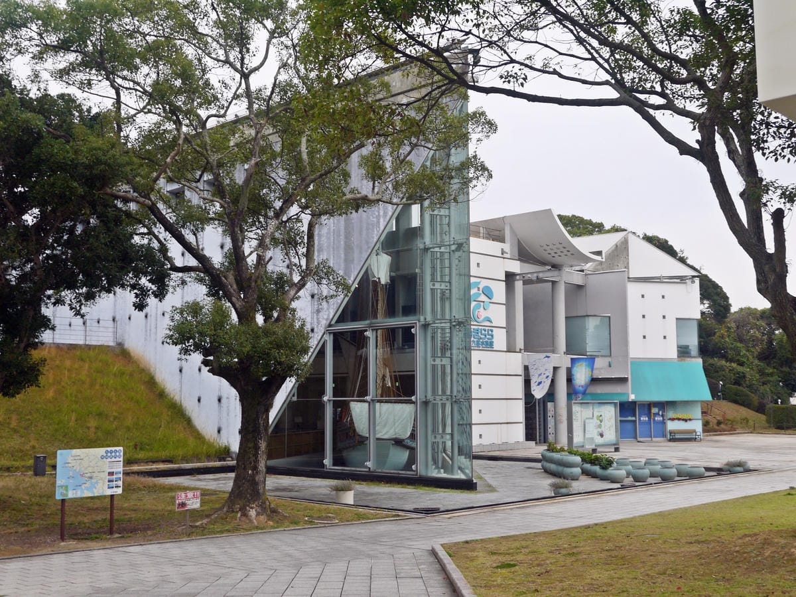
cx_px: 398
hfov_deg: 46.8
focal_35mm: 40
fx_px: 920
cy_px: 298
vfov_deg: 36.0
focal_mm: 20
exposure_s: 1/160
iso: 160
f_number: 5.6
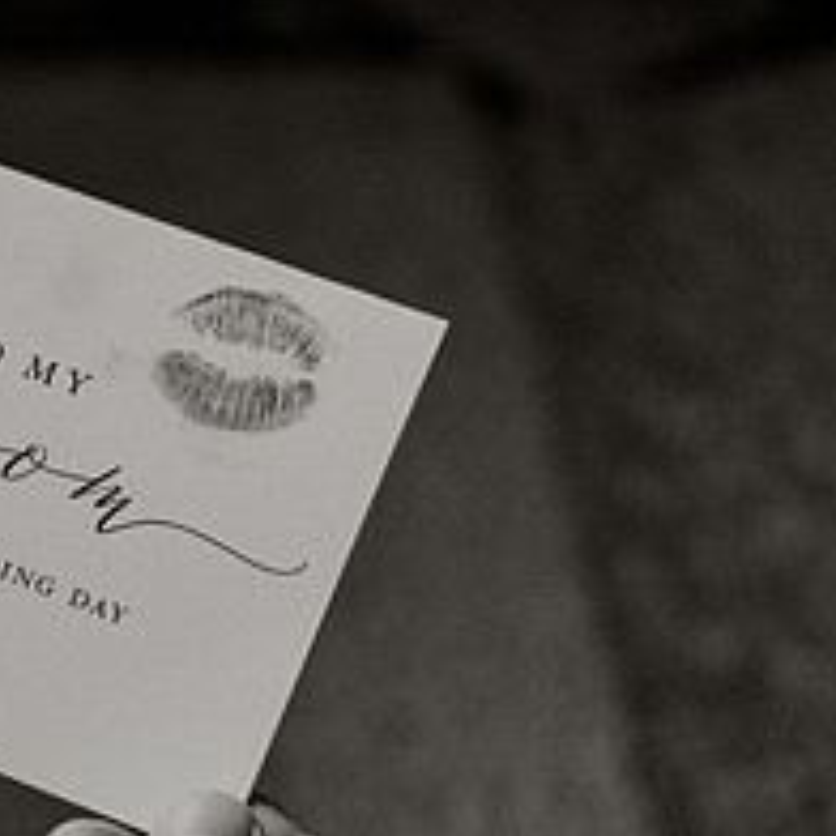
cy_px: 537
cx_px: -115
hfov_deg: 11.6
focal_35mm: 148
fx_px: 4044
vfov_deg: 11.8
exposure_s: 1/400
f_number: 3.2
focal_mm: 59
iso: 800
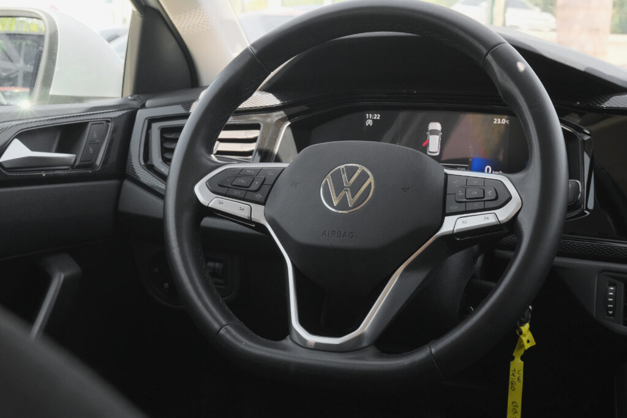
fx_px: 923
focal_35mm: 53
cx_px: 314
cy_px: 209
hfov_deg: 37.5
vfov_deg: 25.5
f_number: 9
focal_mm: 35.3
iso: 2000
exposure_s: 1/125
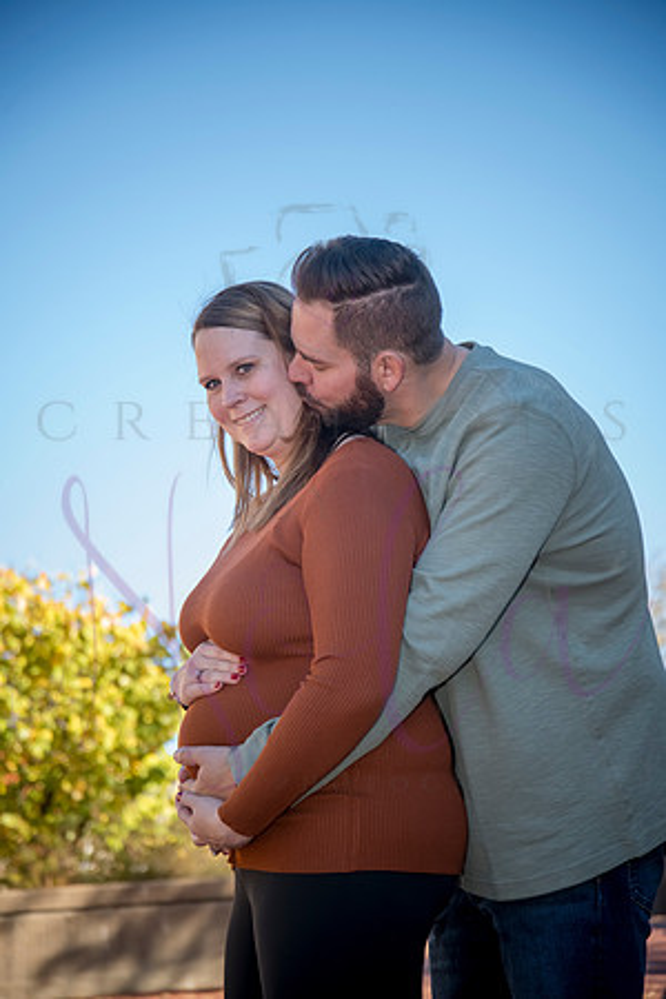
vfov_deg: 23.9
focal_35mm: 85
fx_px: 2359
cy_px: 500
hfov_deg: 16.1
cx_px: 333
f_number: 4.5
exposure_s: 1/640
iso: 640
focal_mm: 85
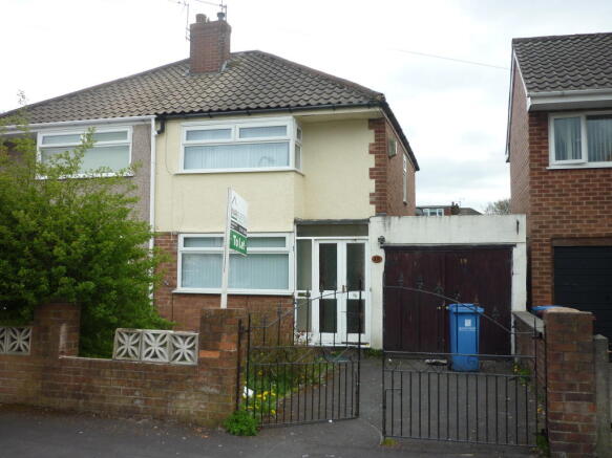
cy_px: 229
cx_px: 306
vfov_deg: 42.9
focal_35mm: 33
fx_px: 583
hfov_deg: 55.4
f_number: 2.8
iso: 80
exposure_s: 1/800
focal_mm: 5.5
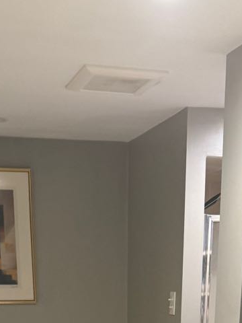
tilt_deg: -16.4
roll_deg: -2.8
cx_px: 120
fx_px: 652
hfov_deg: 21.0
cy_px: 466
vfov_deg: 23.2
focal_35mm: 70
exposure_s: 1/60
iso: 200
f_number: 1.78
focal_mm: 6.76
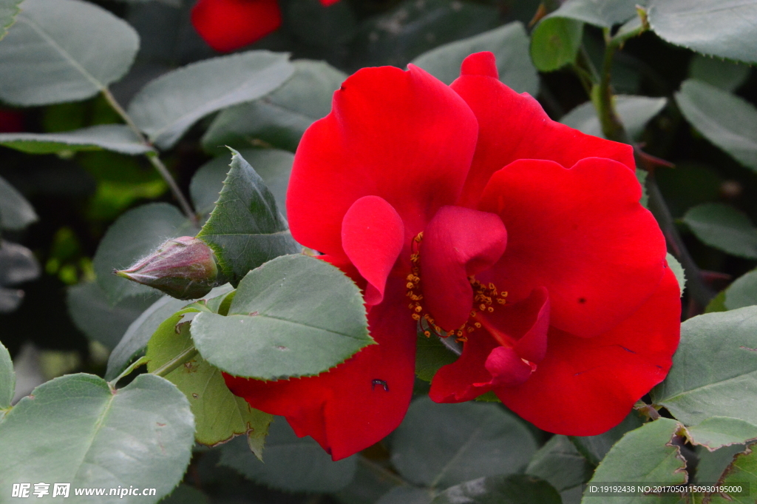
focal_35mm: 142
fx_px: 2994
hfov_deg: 14.4
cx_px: 378
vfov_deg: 9.6
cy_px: 252
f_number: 20
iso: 2800
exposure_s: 1/250
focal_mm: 95
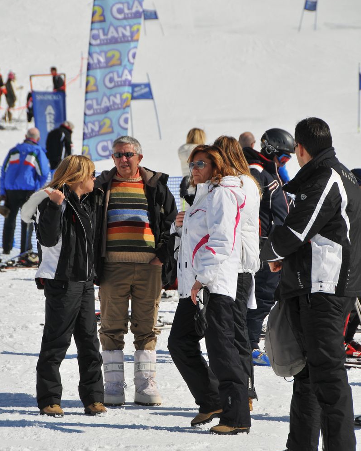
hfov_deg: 5.4
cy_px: 252
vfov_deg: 6.7
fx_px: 3861
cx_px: 180
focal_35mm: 289
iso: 200
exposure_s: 1/1000
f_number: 9
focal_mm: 170
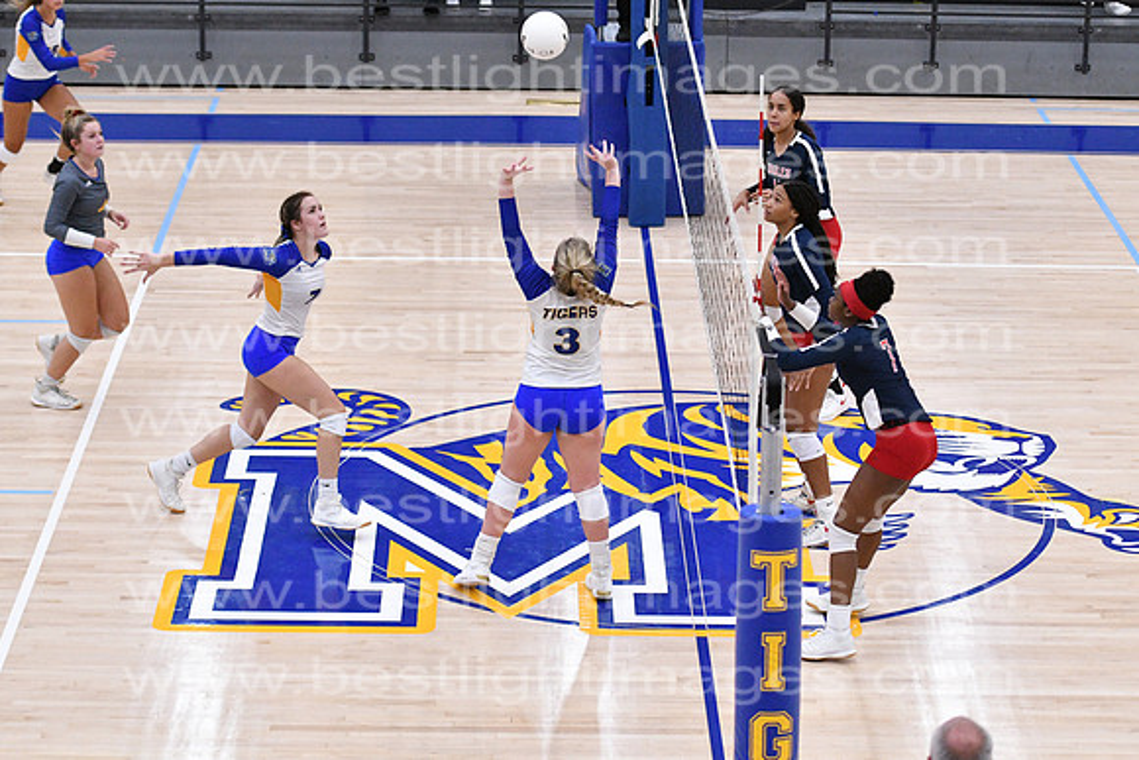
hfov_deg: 19.5
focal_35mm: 105
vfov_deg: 13.0
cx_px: 570
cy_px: 380
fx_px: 3323
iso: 6400
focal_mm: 70
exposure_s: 1/1000
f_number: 3.2
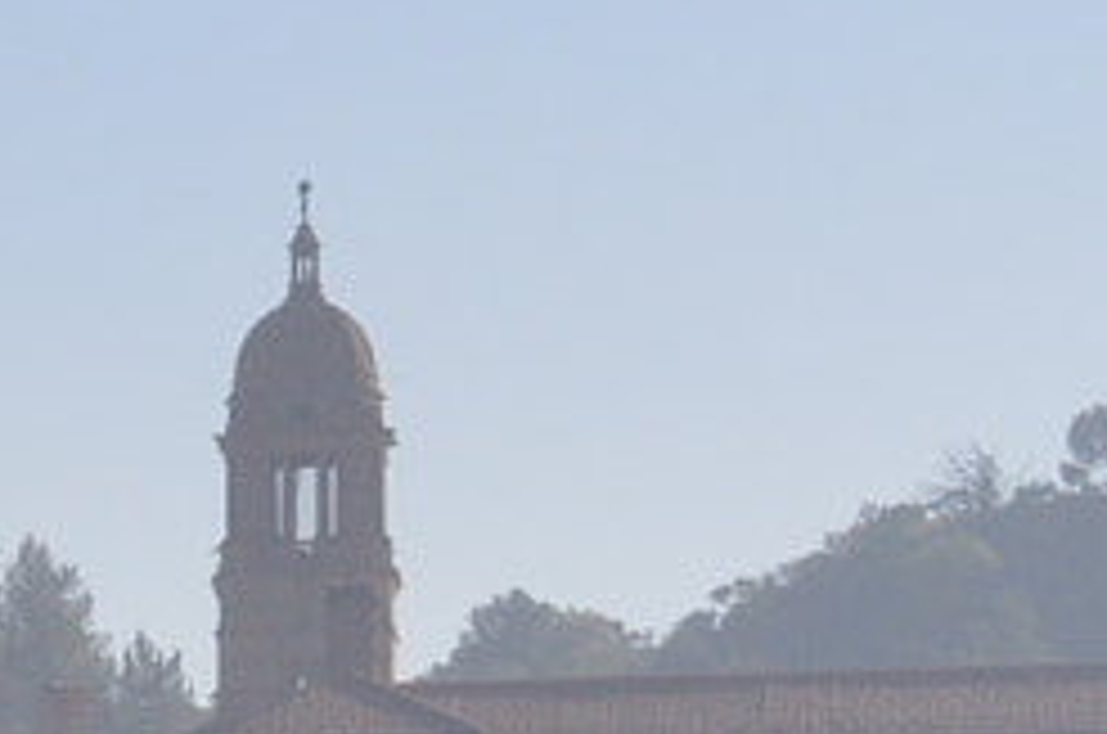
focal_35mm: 293
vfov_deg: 4.6
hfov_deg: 6.4
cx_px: -2380
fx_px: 8992
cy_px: 1549
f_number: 10
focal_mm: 30
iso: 400
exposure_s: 1/200
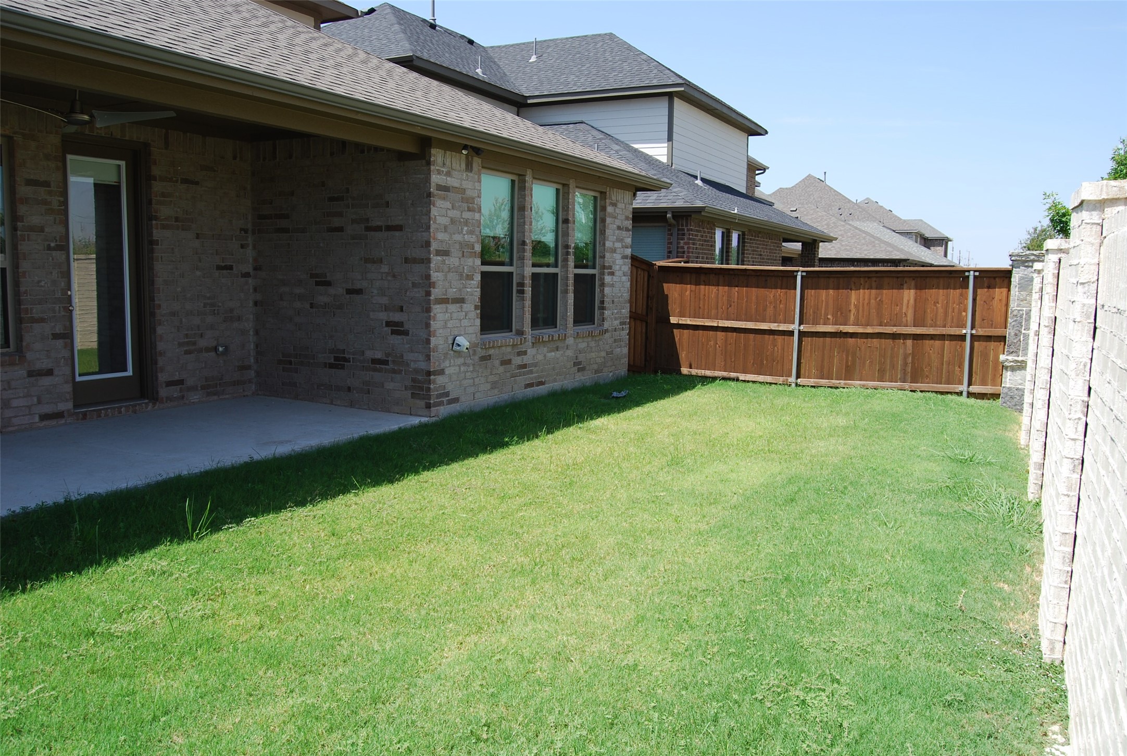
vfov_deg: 48.1
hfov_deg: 67.3
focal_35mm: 27
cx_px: 564
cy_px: 378
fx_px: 847
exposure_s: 1/160
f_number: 6.3
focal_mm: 18
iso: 100
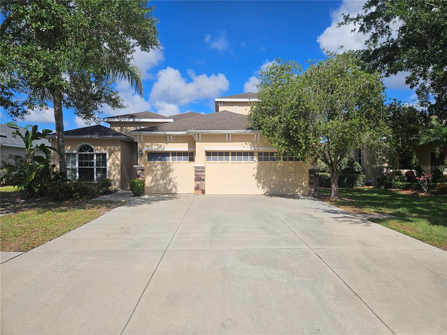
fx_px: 297
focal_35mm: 23
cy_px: 168
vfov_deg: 58.9
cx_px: 224
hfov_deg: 73.9
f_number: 1.8
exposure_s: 1/3550
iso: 25
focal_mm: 5.4
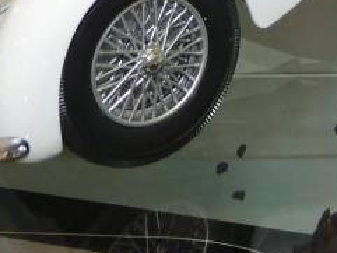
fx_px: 1198
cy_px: -264
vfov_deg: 10.9
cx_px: 324
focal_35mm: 123
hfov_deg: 15.8
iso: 100
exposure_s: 1/30
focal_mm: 4.8
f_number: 2.8
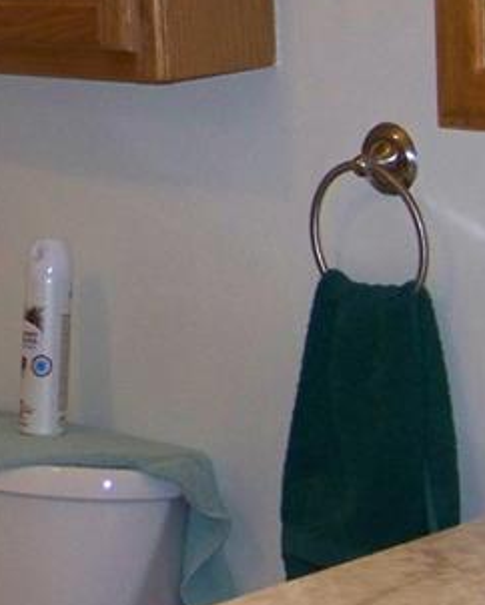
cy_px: 170
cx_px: -108
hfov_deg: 12.6
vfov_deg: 16.1
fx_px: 2133
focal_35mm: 119
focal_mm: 5.85
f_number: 2.8
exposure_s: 1/30
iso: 200
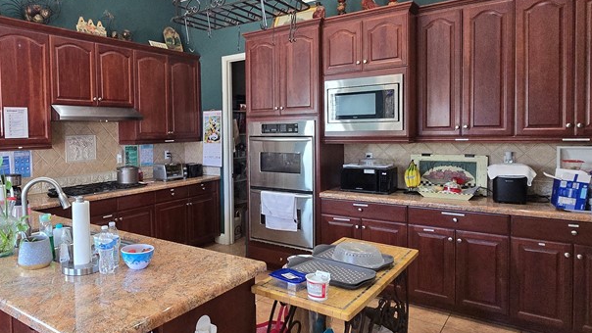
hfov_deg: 73.5
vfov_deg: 47.6
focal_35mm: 24
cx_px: 187
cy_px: 143
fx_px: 377
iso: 500
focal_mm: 2.2
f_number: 2.2
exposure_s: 1/60
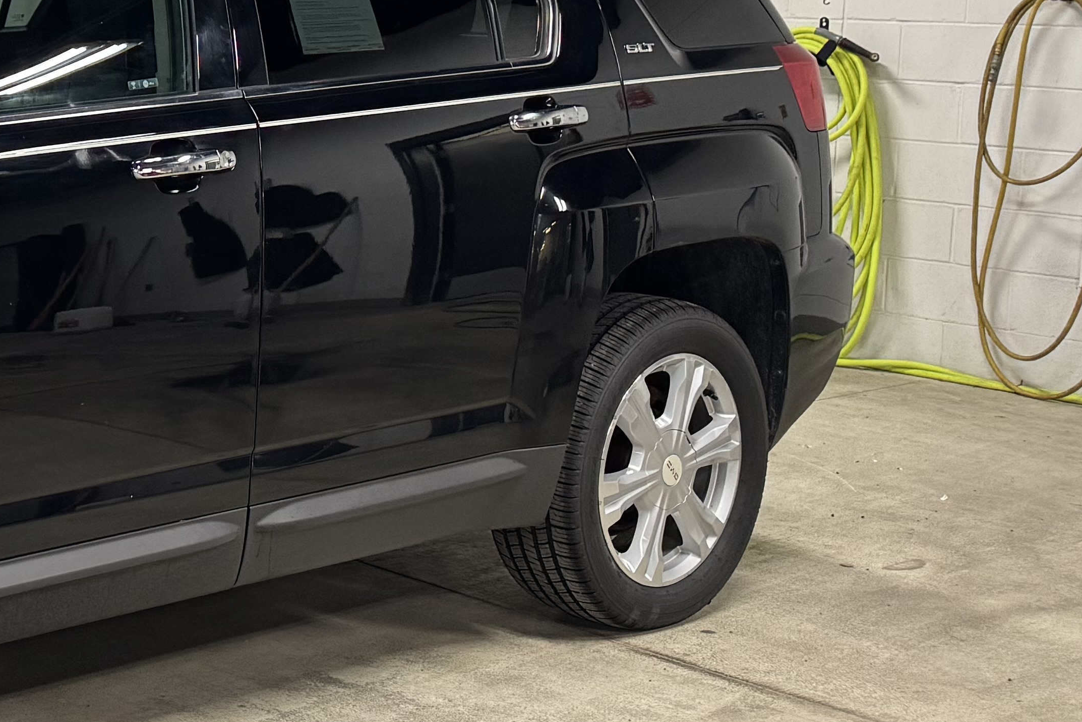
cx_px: -271
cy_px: 134
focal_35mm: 67
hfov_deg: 26.2
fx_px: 2014
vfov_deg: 20.1
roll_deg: -0.9
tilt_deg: -5.4
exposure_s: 1/60
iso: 250
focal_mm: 6.76
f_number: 1.78
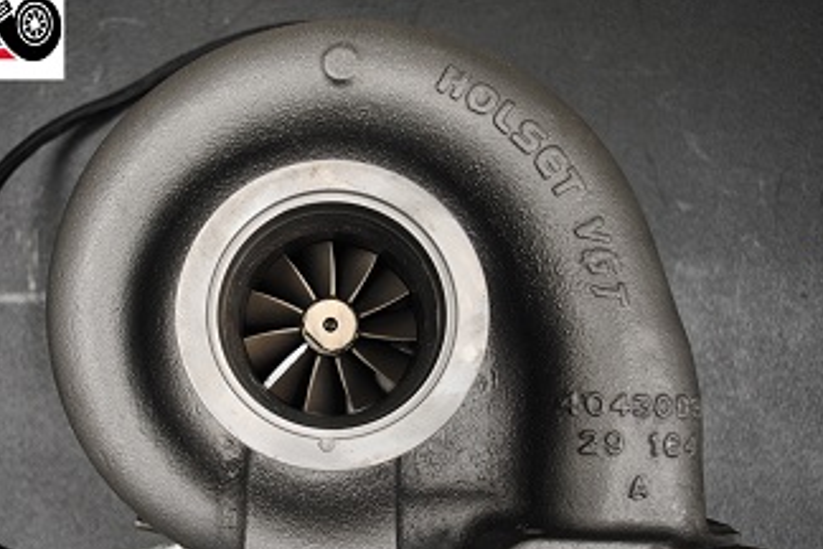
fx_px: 846
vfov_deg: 35.8
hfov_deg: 51.6
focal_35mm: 37
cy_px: 327
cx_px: 333
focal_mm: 20
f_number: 3.8
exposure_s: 1/25
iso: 400
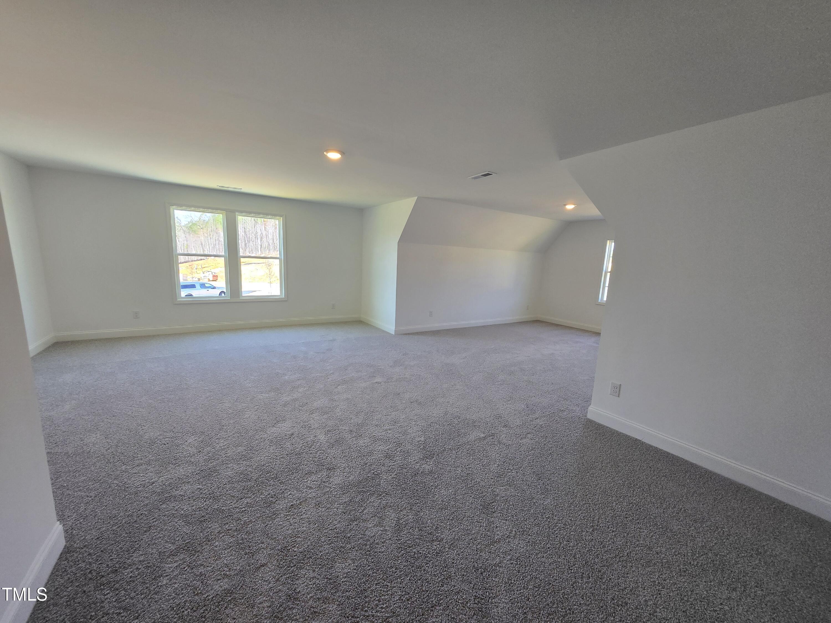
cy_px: 312
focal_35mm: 13
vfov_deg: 89.9
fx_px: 312
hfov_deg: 106.2
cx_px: 416
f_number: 2.2
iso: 64
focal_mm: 1.7
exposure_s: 1/60
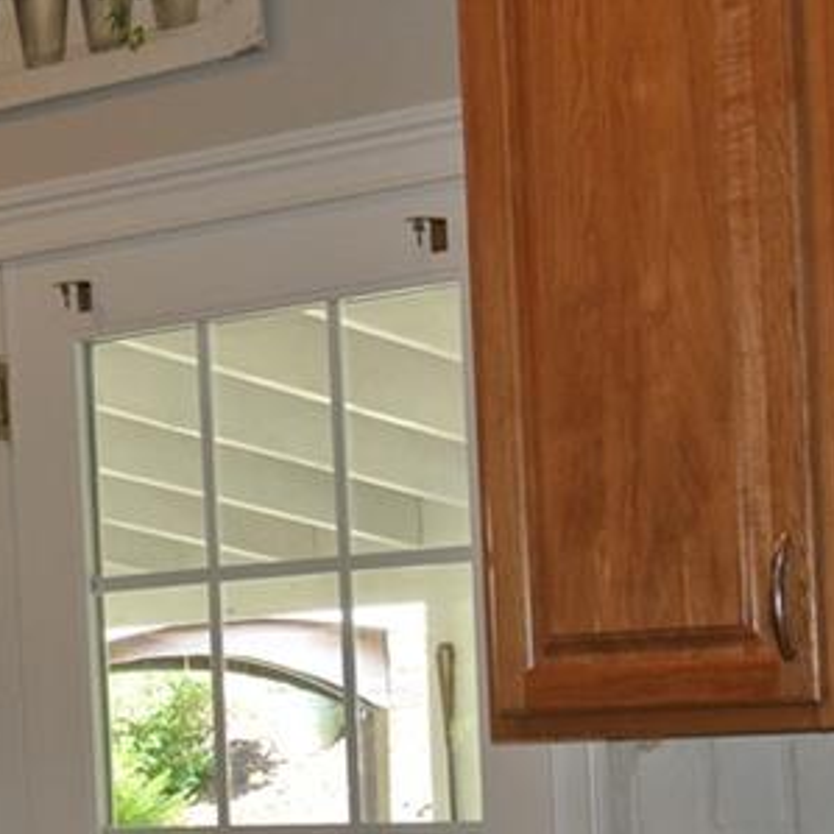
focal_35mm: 128
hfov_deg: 13.6
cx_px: 201
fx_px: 3489
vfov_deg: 13.4
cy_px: 904
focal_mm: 16.3
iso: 320
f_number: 4.2
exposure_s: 1/60
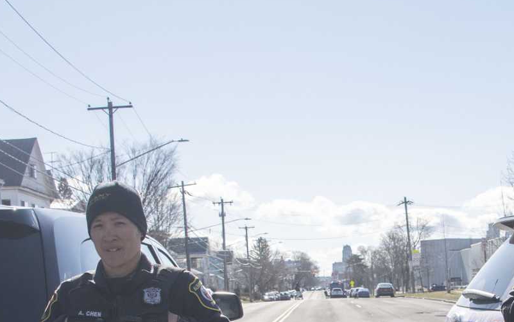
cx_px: 393
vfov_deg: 17.4
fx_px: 1023
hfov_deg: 27.8
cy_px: 337
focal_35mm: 73
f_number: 7.1
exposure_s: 1/1600
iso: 640
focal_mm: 28
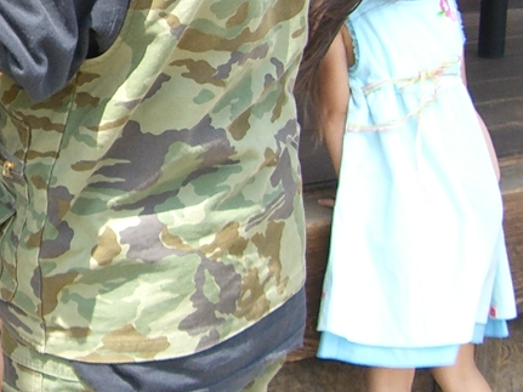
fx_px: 2130
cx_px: -39
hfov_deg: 13.7
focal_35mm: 141
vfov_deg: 10.4
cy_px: 11
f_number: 2.7
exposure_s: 1/200
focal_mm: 6.2
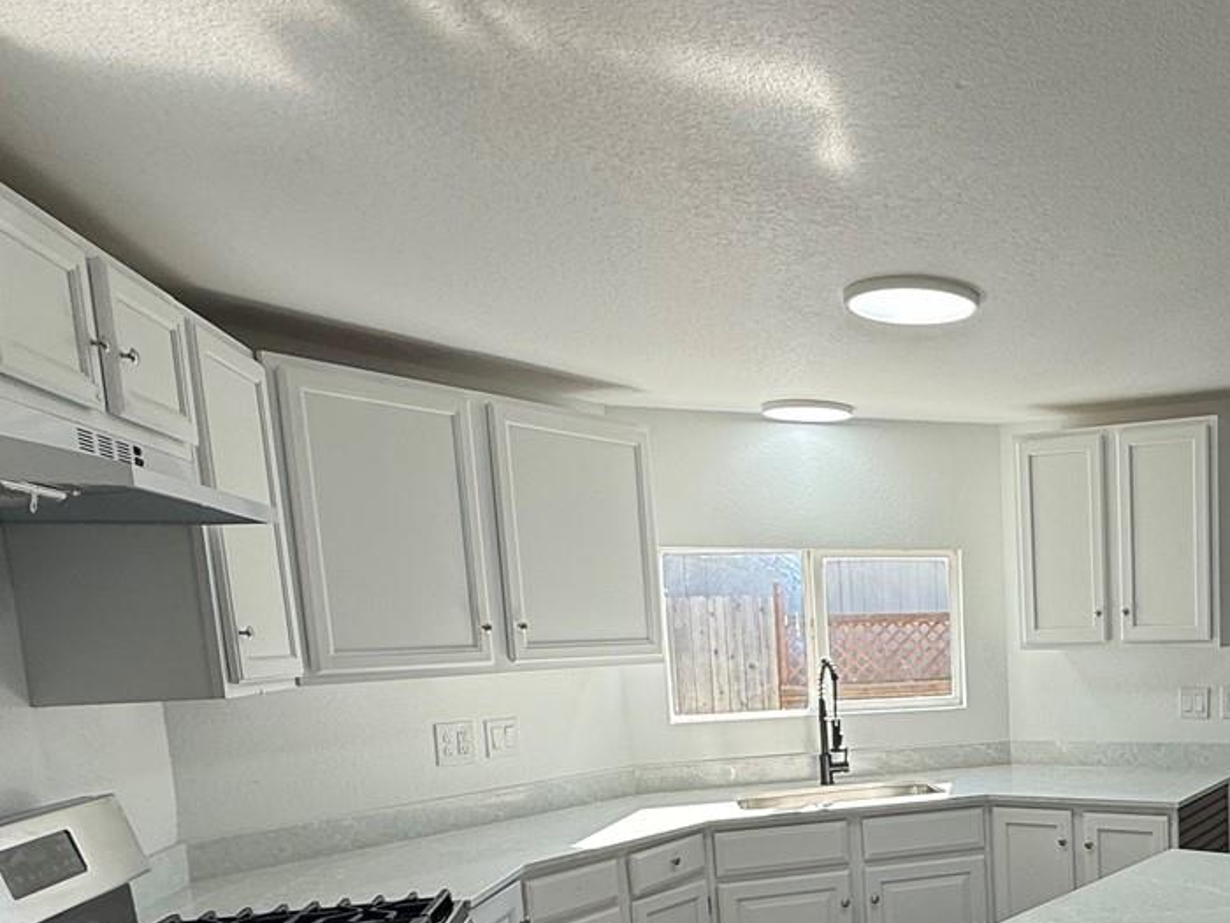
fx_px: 1137
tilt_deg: -7.1
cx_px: 1125
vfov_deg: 41.8
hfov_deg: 50.0
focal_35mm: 32
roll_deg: +1.7
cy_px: 767
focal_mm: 2.22
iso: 50
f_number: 2.2
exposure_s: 1/182
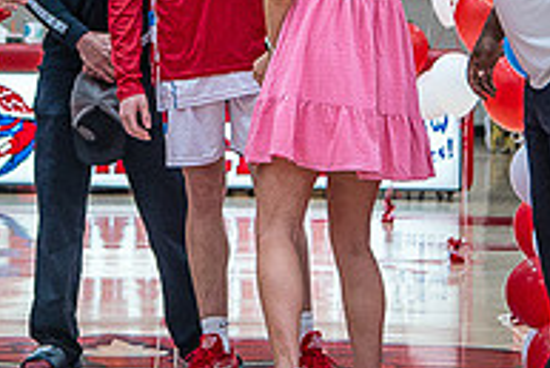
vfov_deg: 6.1
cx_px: 157
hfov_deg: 9.1
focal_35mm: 225
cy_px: -63
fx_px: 3440
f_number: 4
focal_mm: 75
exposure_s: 1/320
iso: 2000
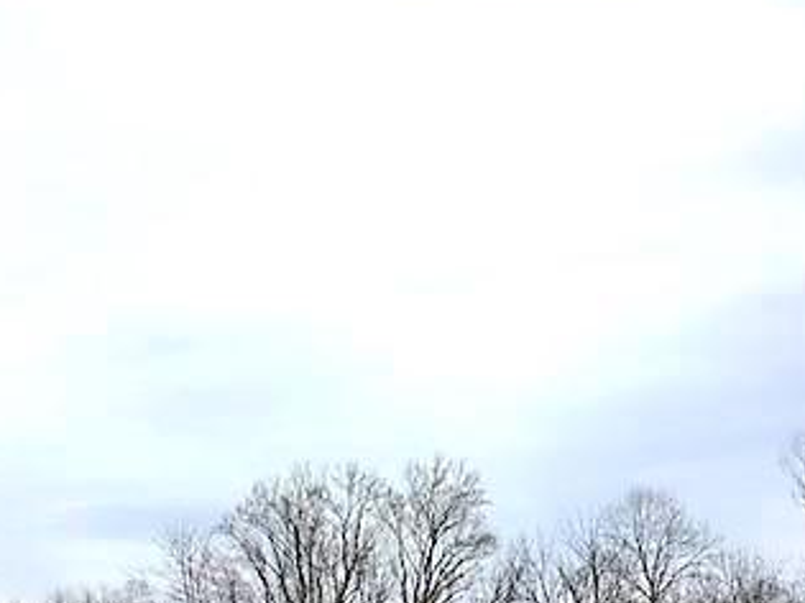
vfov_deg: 23.9
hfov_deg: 32.7
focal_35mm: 59
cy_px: 580
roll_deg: +1.9
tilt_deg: +6.8
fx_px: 1372
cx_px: 353
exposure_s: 1/1709
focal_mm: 4.15
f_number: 2.2
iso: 25
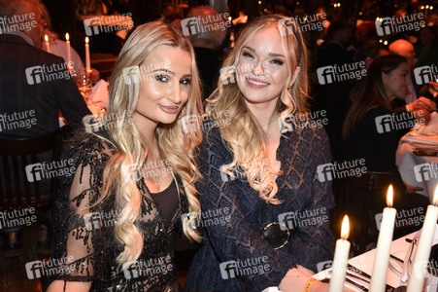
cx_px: 219
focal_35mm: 44
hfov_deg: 44.5
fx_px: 535
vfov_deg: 30.5
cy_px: 146
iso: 1600
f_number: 6.3
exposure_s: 1/60
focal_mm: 44
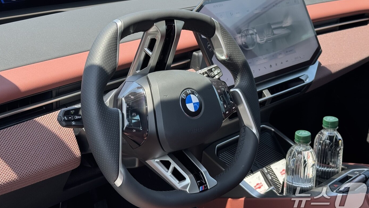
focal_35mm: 53
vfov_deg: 22.6
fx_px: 519
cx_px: 186
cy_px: 76
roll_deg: -0.7
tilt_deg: -17.9
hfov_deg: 39.2
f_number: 1.78
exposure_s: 1/645
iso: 64
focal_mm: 6.76
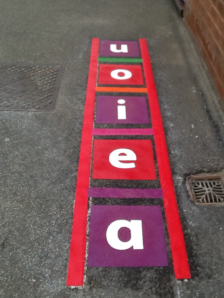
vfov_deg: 42.9
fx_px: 380
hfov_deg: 32.9
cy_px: 149
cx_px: 112
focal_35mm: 44
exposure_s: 1/139
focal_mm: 2.03
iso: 40
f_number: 2.4
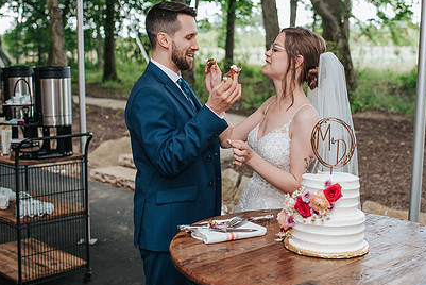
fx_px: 616
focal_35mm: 52
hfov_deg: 38.0
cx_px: 254
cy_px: 115
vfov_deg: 26.0
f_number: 2.8
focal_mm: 35
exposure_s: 1/200
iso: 450
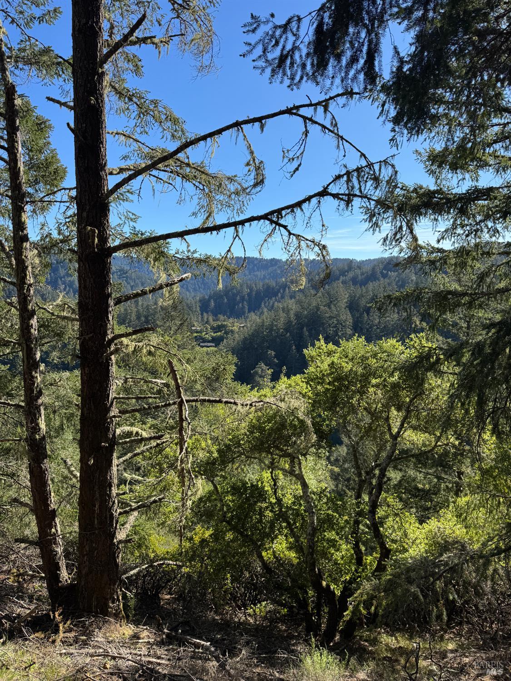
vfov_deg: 71.6
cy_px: 340
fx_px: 472
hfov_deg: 56.8
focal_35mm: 24
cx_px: 256
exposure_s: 1/2604
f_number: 1.78
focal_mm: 6.76
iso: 80
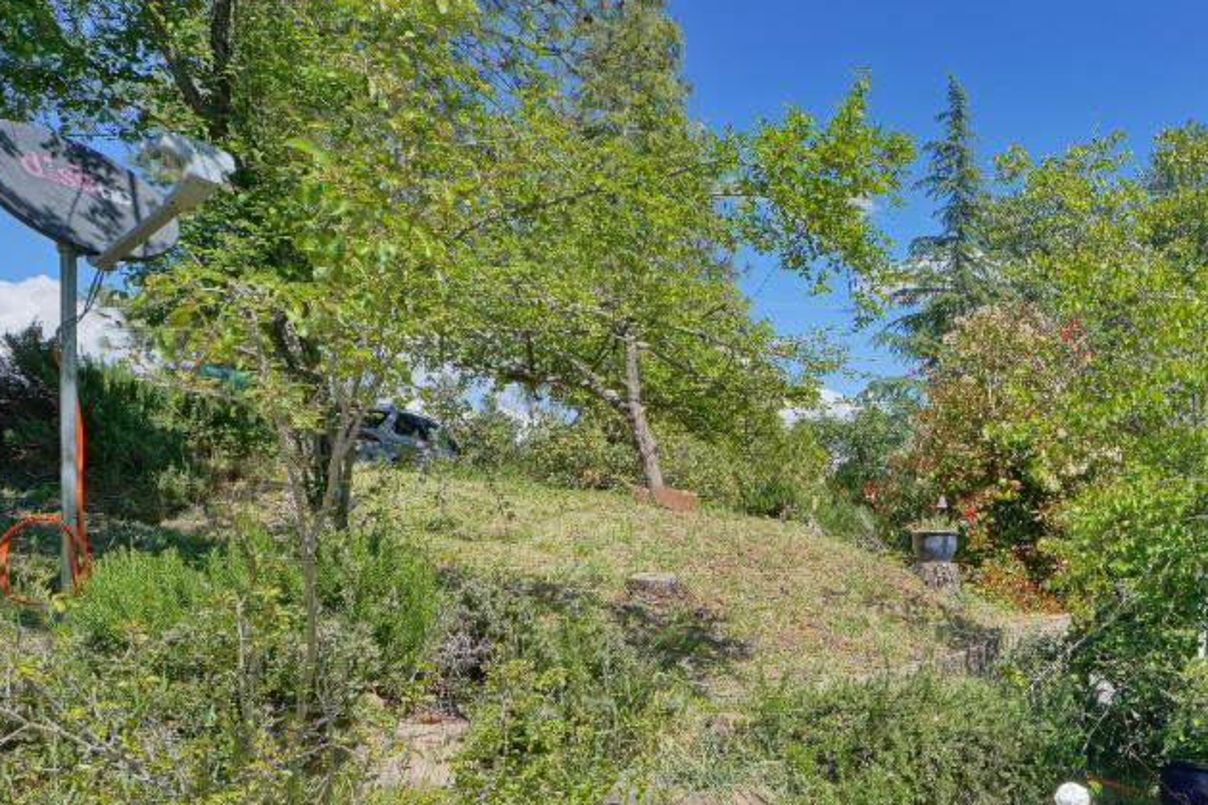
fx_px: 1040
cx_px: 1145
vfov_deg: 41.7
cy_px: 544
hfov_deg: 51.2
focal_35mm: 31
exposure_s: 1/200
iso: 100
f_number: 7.1
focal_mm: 13
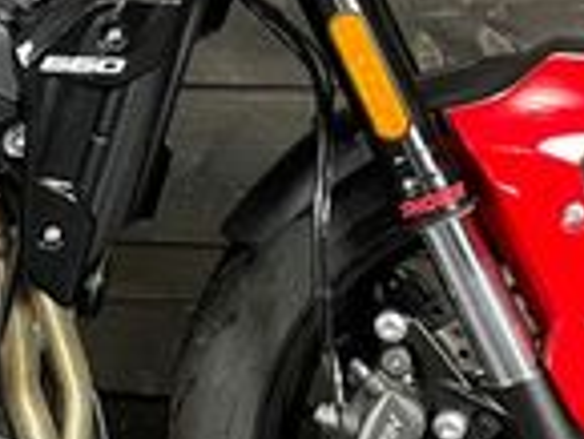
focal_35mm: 115
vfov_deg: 12.8
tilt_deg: -2.1
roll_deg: +1.0
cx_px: -193
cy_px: 16
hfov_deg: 16.1
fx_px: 1942
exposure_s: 1/33
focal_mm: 4.2
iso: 640
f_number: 1.6
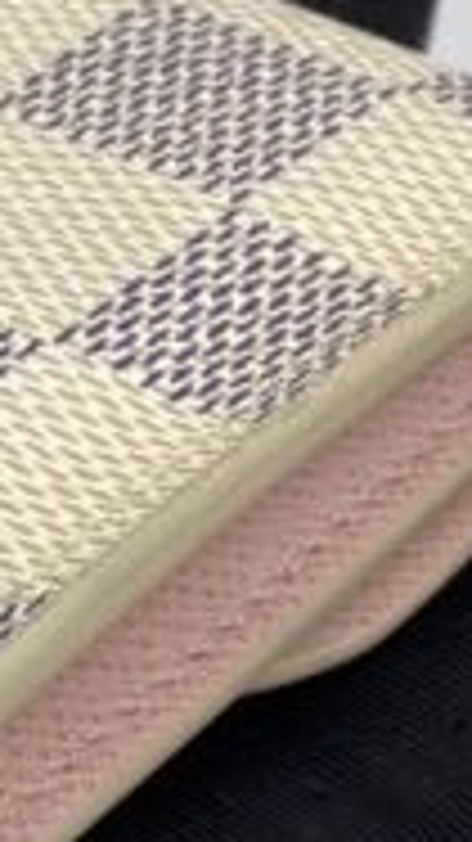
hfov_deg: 7.6
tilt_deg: -49.2
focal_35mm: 155
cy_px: 464
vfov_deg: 13.9
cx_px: -369
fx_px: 3453
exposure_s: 1/152
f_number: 1.8
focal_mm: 4.25
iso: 32
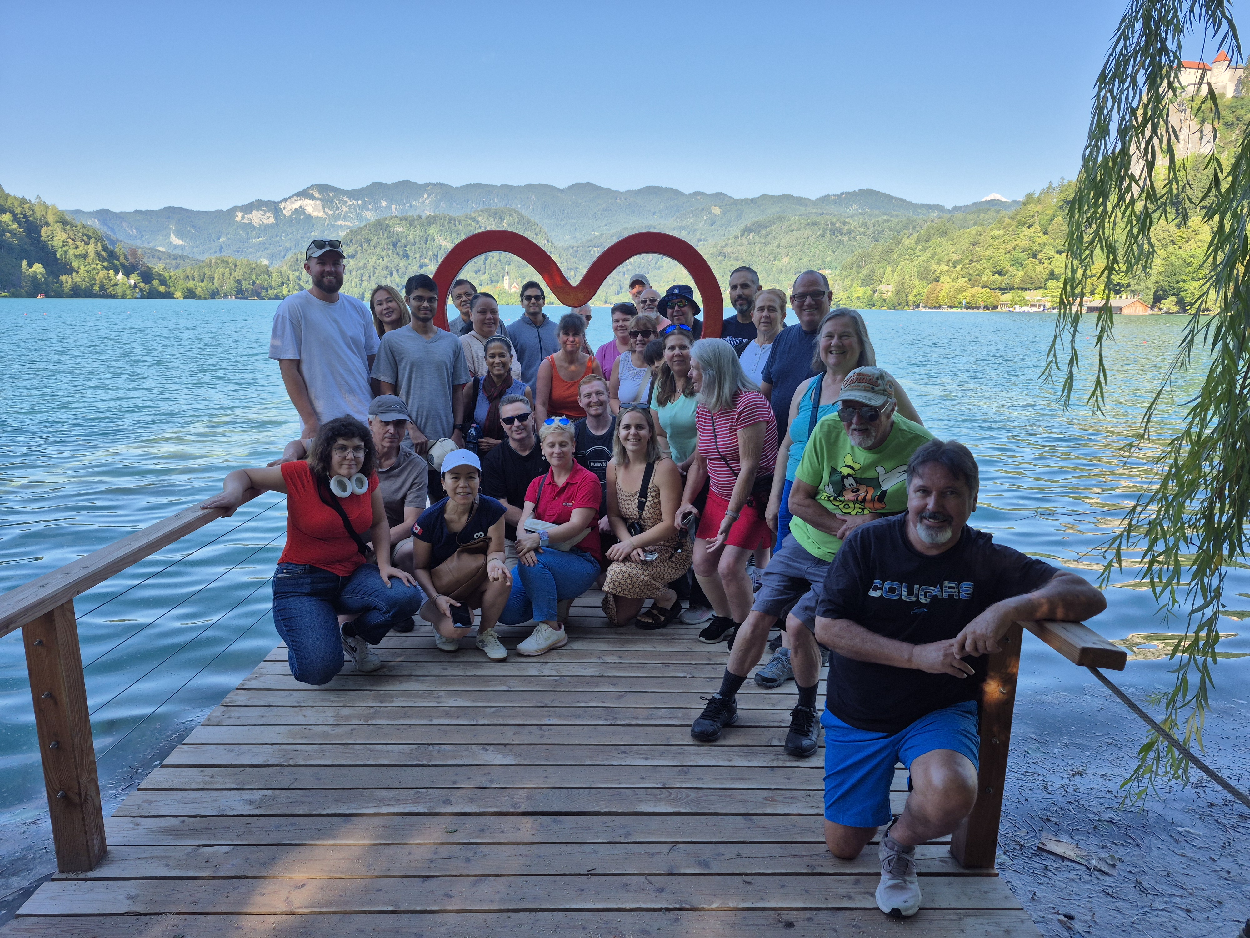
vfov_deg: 58.9
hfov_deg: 73.9
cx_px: 625
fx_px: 831
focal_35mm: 23
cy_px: 469
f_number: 1.8
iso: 25
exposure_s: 1/726
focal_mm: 5.4
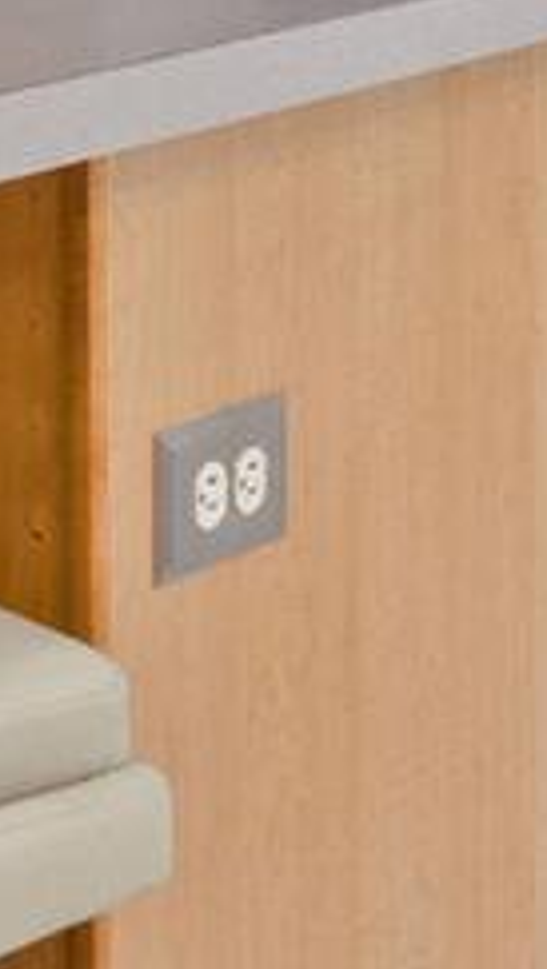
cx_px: -168
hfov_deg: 8.5
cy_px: -421
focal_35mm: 141
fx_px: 3629
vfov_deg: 14.4
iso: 3200
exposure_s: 1/15
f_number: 8
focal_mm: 16
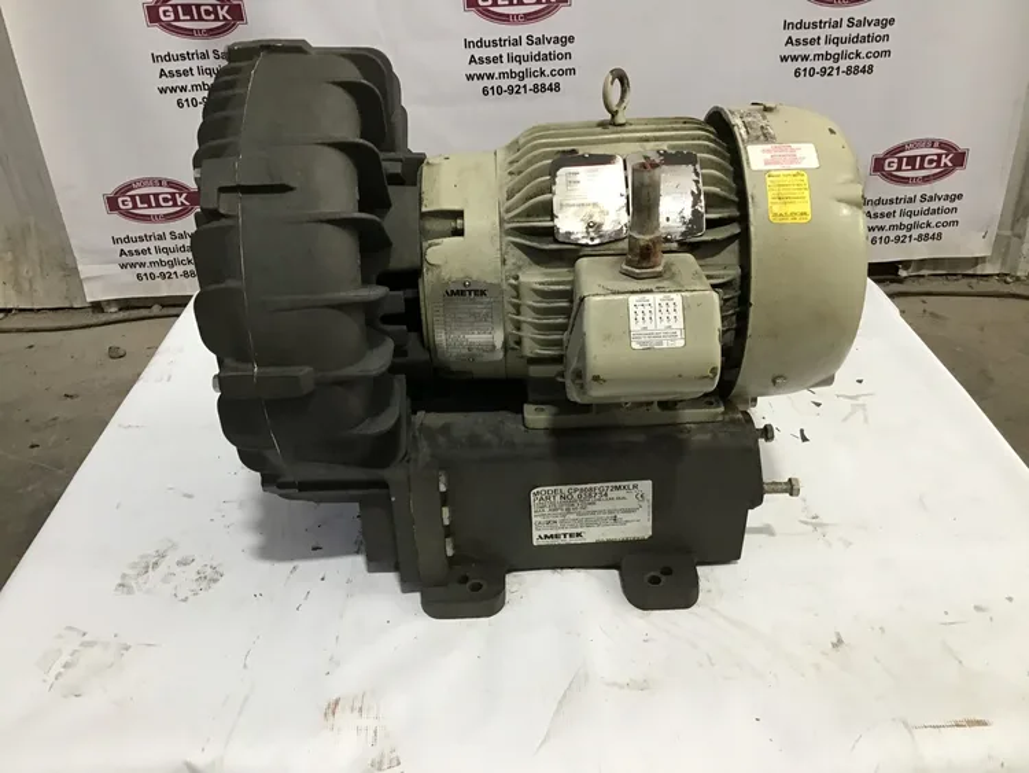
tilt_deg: -32.1
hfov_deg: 58.3
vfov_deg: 45.5
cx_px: 514
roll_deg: +2.3
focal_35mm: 31
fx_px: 922
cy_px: 386
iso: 100
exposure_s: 1/30
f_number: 2.4
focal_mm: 3.3
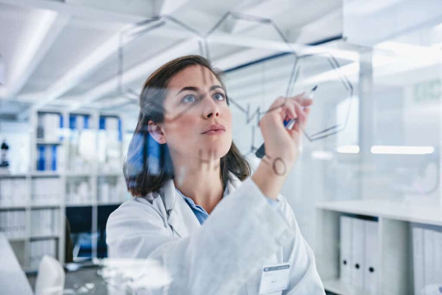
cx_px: 221
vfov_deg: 37.9
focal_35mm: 35
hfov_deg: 54.4
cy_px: 148
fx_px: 430
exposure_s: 1/200
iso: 400
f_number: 2.2
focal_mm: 35
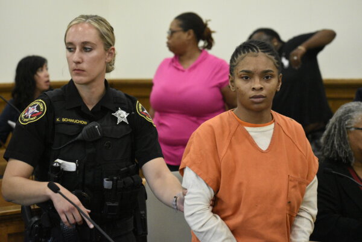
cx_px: 181
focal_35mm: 142
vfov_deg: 9.6
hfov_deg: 14.4
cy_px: 121
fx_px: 1433
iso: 6400
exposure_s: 1/500
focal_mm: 95
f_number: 4.8
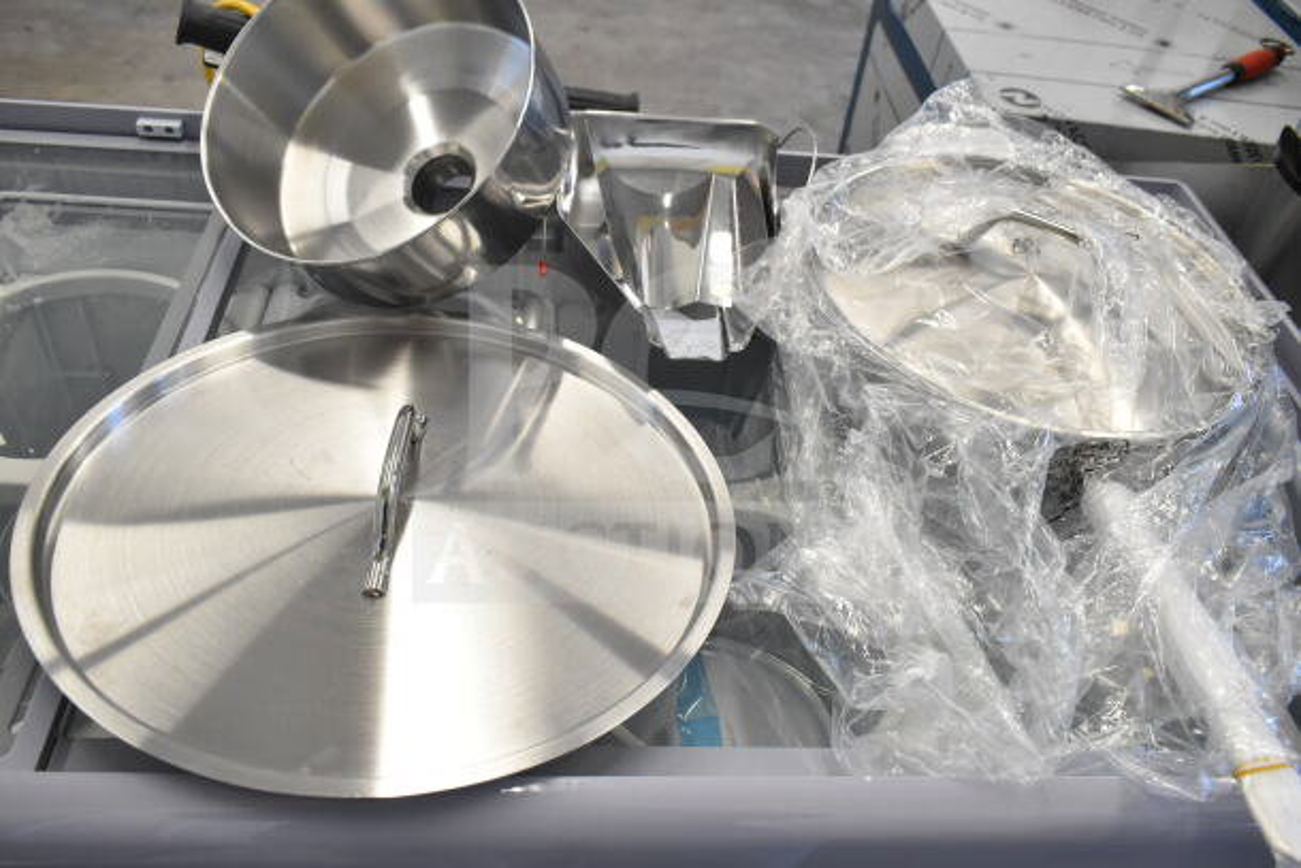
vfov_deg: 43.6
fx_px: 1084
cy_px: 434
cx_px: 650
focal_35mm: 30
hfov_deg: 61.9
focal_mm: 20
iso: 1600
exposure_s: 1/125
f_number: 5.6
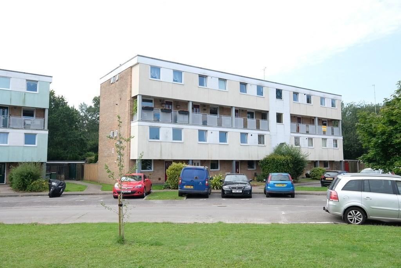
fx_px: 323
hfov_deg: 63.7
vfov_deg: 45.0
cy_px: 134
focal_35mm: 29
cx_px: 200
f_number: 5.6
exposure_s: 1/220
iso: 200
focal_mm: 19.1
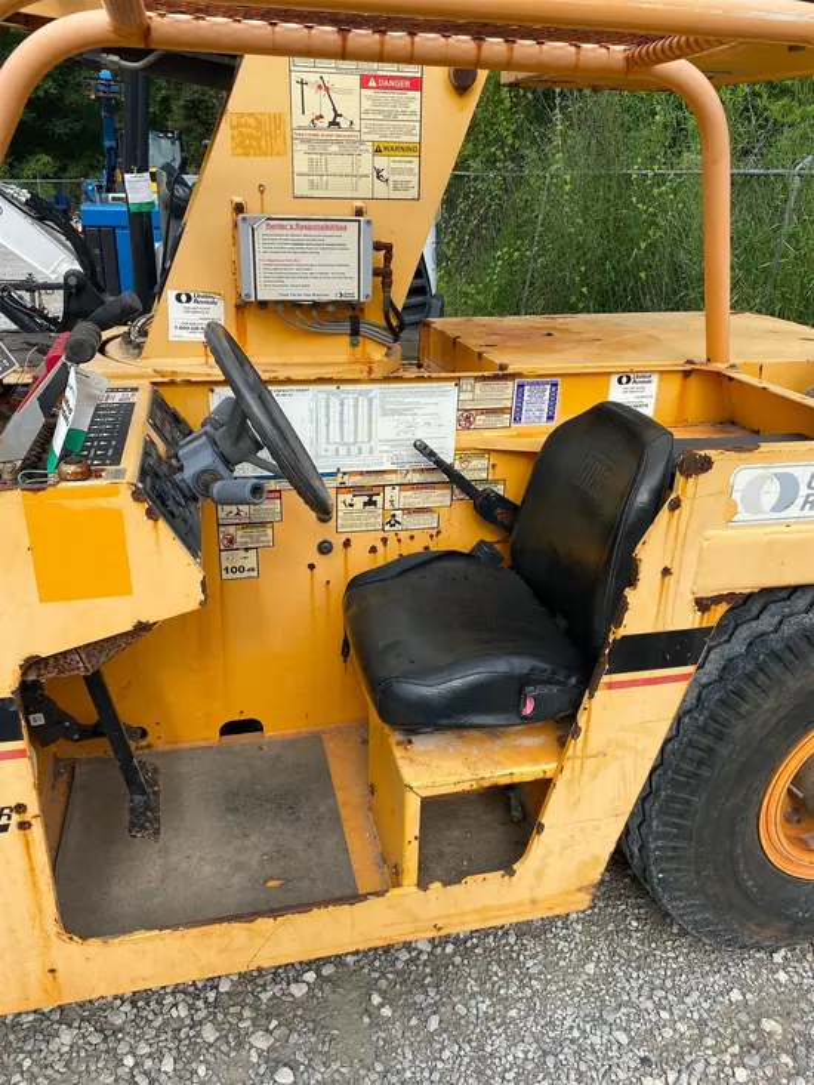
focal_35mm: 26
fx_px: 815
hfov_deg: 53.1
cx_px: 407
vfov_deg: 67.3
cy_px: 542
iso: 32
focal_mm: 4.25
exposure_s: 1/1124
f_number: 1.8
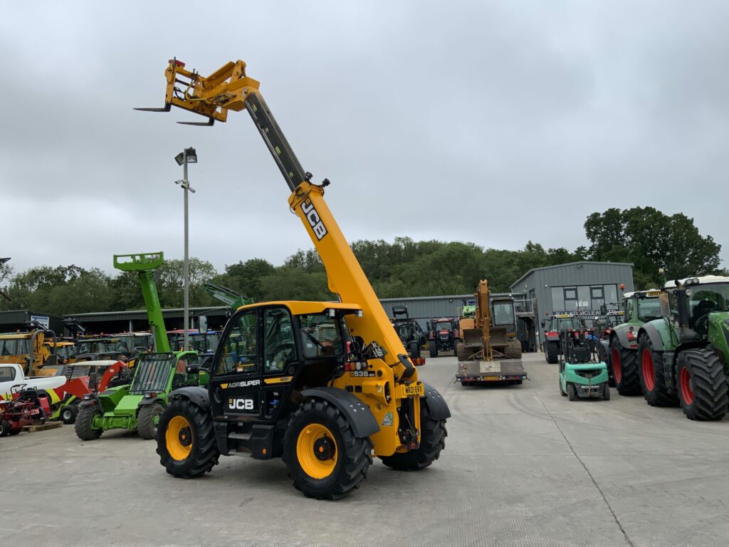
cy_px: 274
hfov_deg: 61.7
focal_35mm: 29
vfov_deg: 48.2
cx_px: 364
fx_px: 611
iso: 16
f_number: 1.8
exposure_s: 1/1912
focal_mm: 3
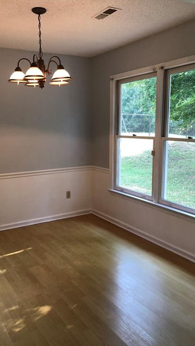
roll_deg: +1.7
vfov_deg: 62.6
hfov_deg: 37.6
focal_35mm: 31
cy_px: 174
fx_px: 285
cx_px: 74
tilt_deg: -9.9
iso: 20
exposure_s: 1/30
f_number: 1.8
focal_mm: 3.99
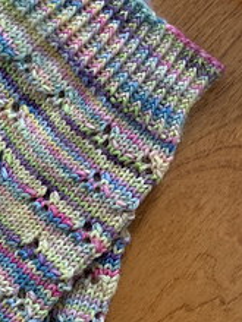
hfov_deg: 24.8
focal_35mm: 59
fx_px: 550
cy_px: 189
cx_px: 131
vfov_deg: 32.6
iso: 400
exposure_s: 1/40
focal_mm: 4.25
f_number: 1.8
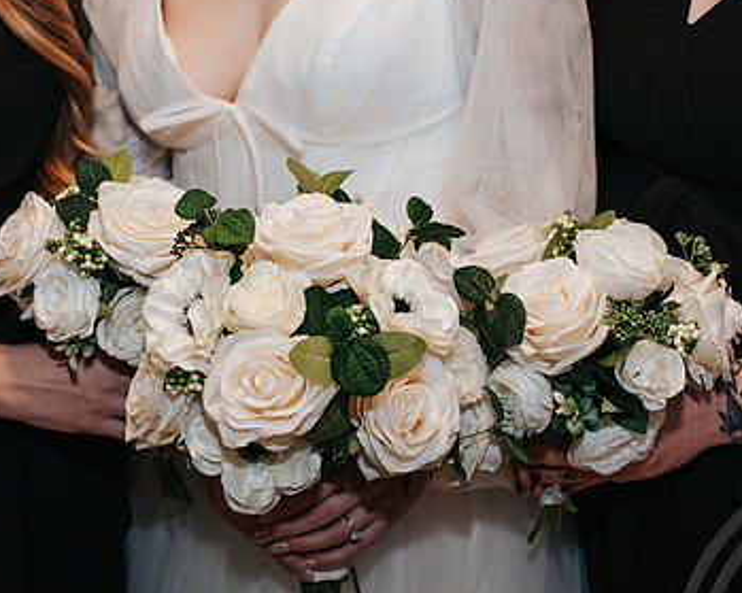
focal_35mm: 59
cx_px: 304
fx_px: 1295
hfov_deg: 31.9
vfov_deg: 25.8
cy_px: 264
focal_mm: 35
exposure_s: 1/200
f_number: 3.2
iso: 800
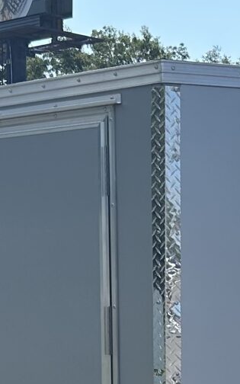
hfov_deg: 9.2
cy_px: 398
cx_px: 305
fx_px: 1465
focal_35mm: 140
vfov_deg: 14.6
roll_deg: +0.0
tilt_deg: -2.6
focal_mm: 5.7
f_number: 1.5
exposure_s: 1/4444
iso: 50
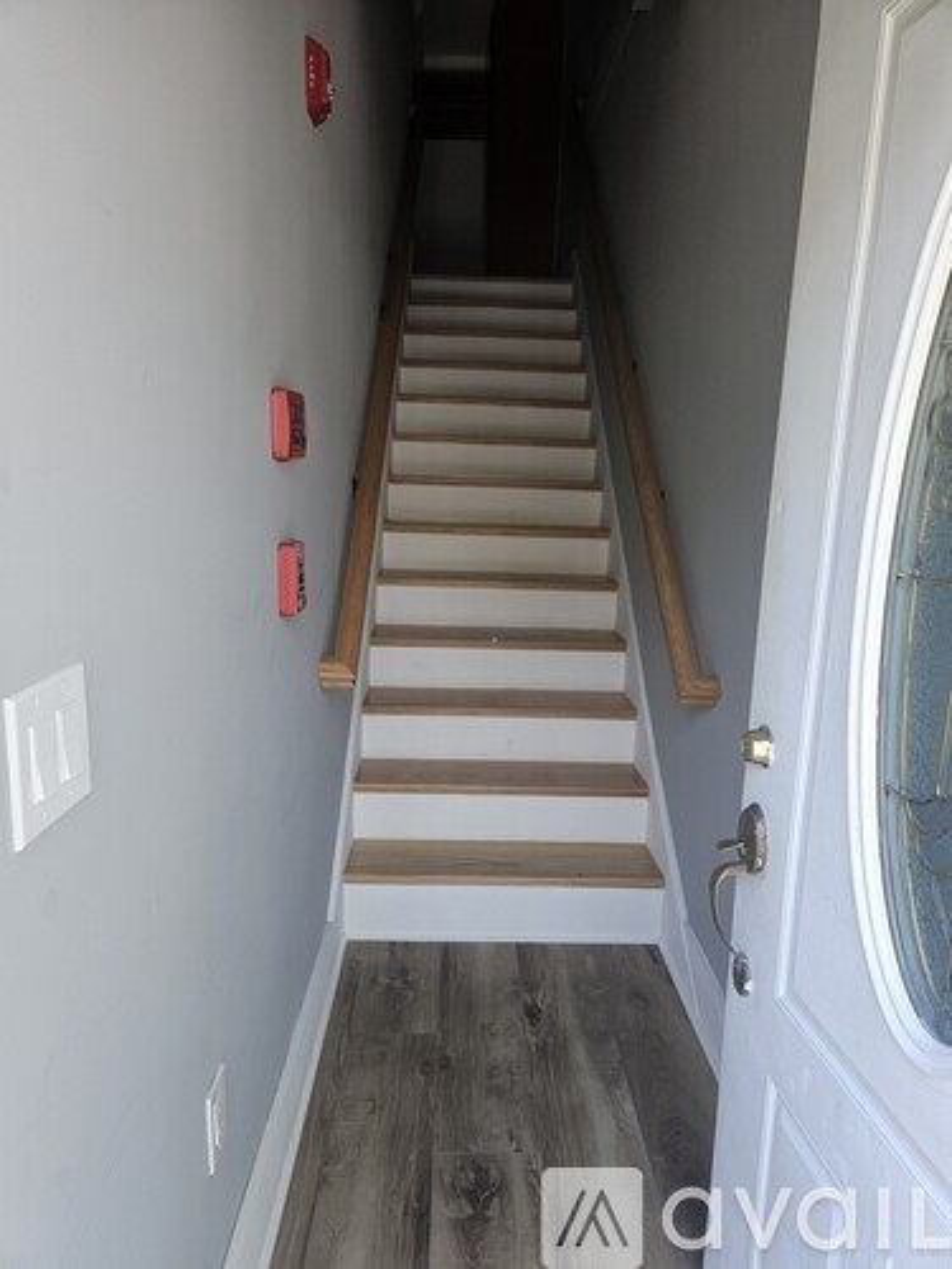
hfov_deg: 58.9
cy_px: 634
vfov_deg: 73.9
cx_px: 476
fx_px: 843
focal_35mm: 23
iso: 125
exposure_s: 1/359
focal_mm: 5.4
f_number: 1.8
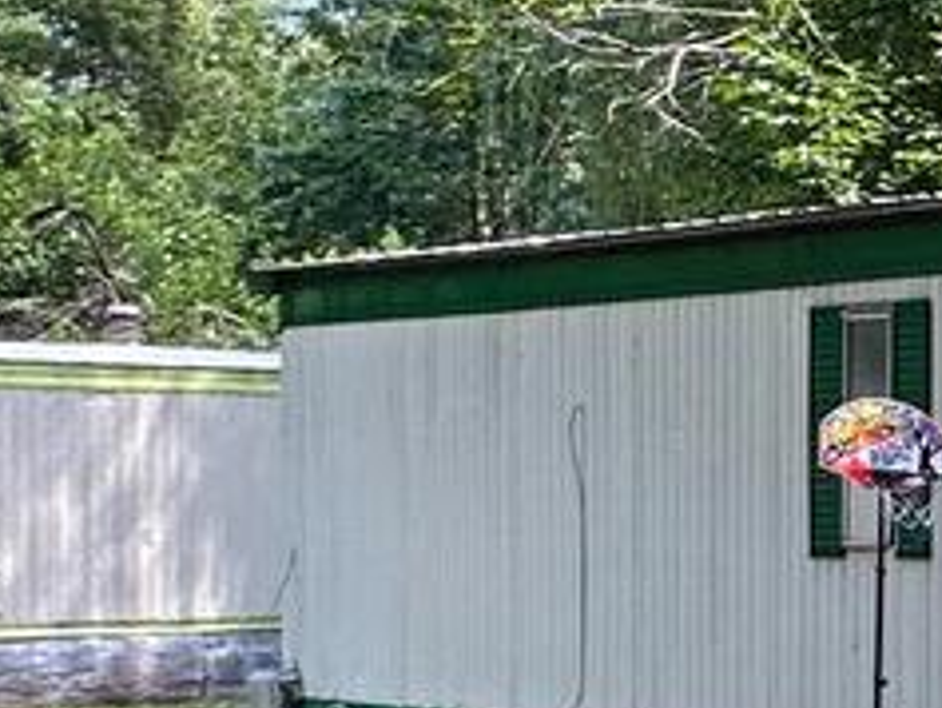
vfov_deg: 17.3
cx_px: 2464
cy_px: 533
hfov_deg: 13.5
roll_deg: +0.3
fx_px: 2314
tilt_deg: -1.0
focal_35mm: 85
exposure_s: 1/108
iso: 40
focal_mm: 2.22
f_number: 2.2
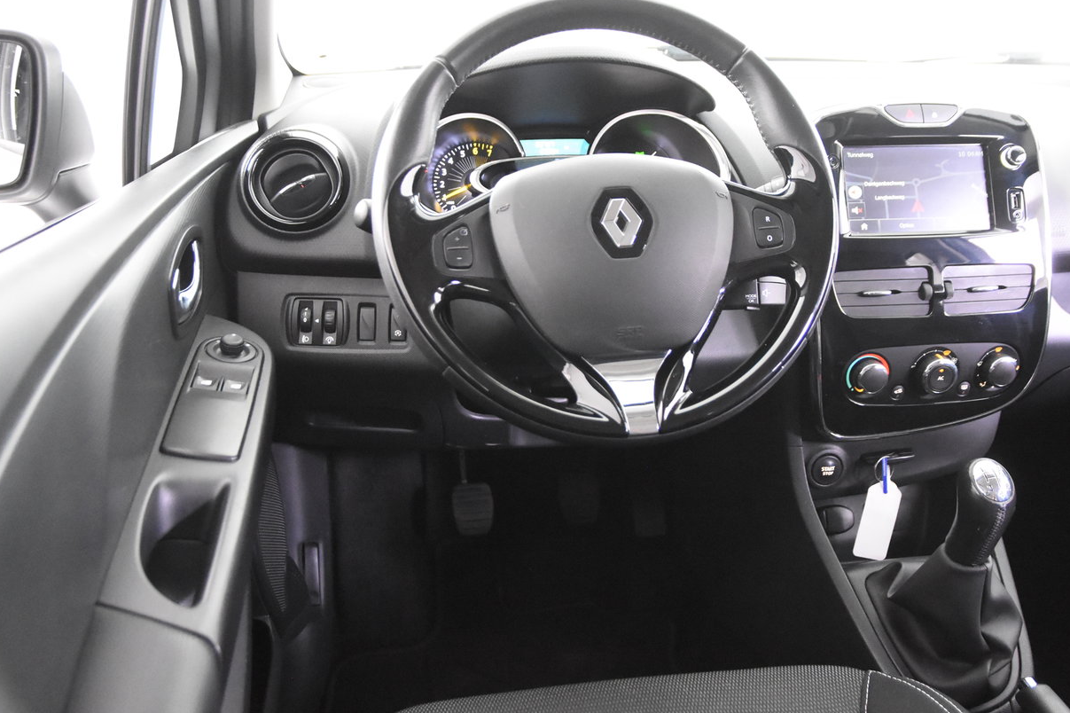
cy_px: 339
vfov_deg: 37.8
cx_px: 556
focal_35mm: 35
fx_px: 1040
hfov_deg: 54.4
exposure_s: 1/30
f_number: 3
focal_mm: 22
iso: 8000
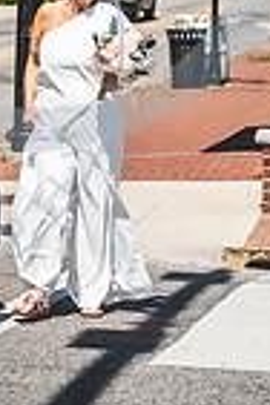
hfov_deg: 6.1
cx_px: -14
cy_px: -172
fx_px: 2520
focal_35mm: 224
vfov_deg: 9.0
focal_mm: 70
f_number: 2.8
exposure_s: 1/1600
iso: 100
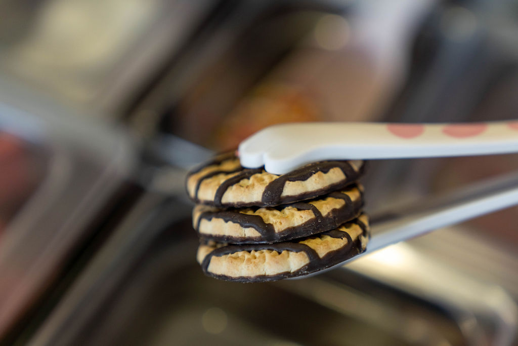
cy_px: 173
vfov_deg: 19.5
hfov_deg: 28.8
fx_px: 1007
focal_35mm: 70
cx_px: 259
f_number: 2.8
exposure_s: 1/400
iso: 500
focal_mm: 70
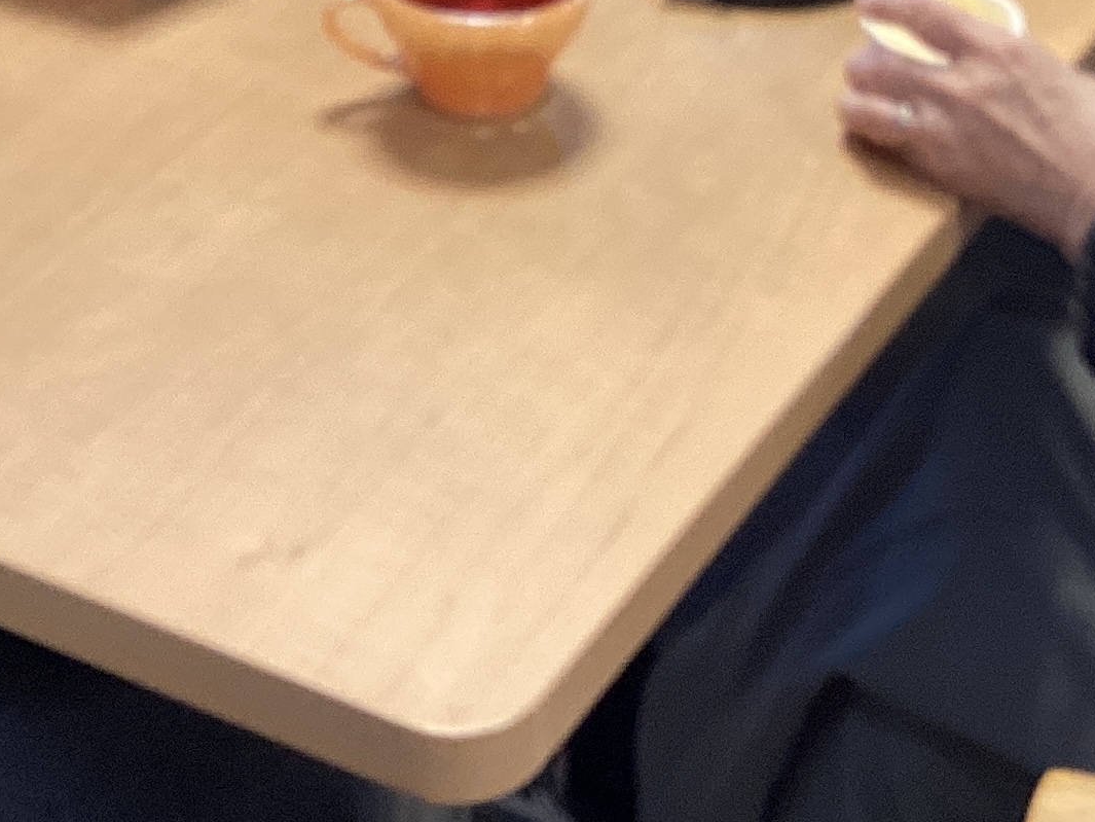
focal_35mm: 95
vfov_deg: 14.7
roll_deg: -2.3
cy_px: -314
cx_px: 828
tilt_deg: -24.2
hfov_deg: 20.5
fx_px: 3005
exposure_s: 1/50
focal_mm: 3.3
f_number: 2.4
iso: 64
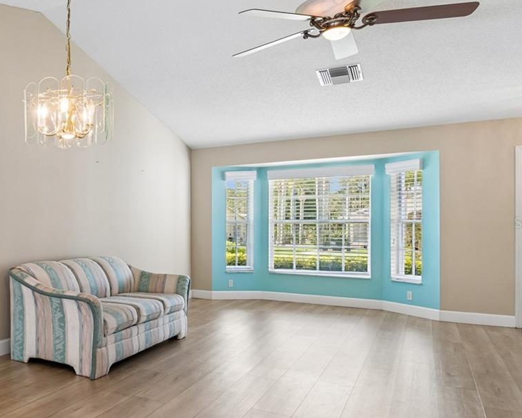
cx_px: 20
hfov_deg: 49.8
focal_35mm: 30
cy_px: 223
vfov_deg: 48.5
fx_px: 464
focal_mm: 10
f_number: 7.1
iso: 100
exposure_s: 1/8
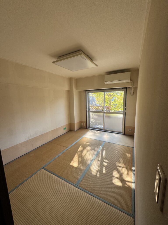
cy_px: 112
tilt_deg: -8.1
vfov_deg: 102.1
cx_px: 84
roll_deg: +1.8
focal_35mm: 14
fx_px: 91
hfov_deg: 85.7
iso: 64
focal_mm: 2.22
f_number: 2.2
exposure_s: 1/99
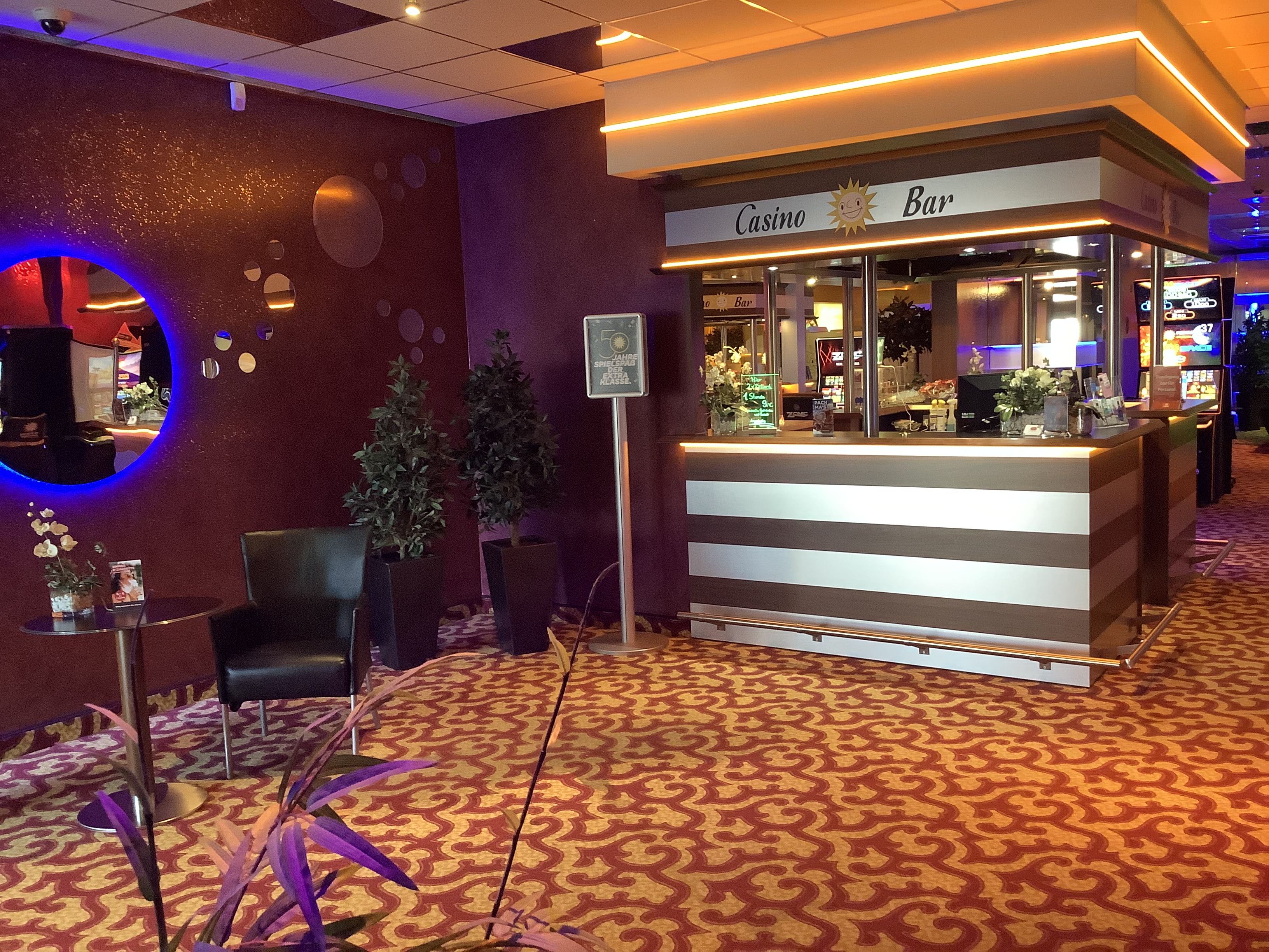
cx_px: 634
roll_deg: +2.6
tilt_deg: -6.9
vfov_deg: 45.4
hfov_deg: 58.4
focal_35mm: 31
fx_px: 1136
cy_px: 476
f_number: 2.4
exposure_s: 1/25
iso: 500
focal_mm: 3.3
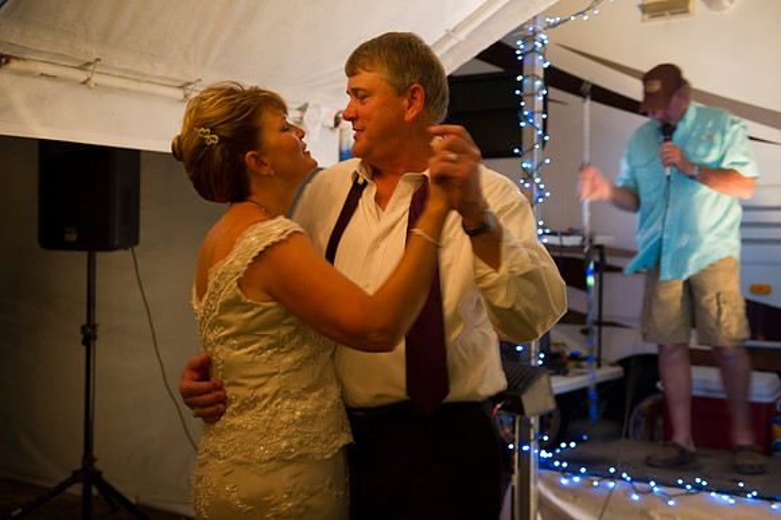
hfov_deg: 39.6
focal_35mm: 50
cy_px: 260
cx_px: 390
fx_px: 1084
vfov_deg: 27.0
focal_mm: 50
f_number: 2.8
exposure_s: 1/8
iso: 2000
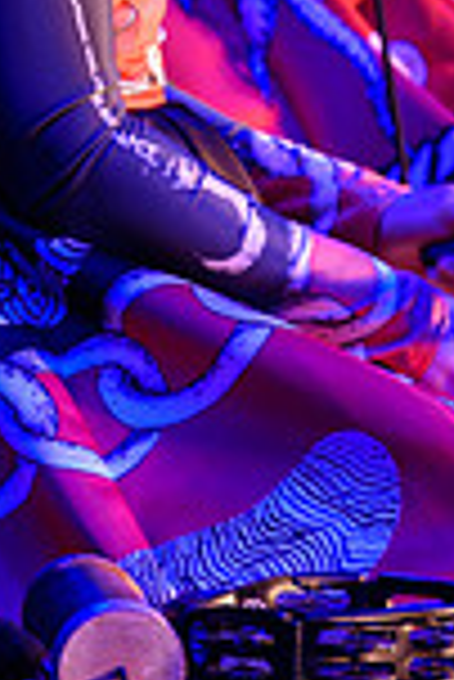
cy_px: -288
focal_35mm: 597
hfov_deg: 2.3
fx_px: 11267
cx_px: 351
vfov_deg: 3.4
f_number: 8
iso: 800
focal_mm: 200
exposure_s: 1/60
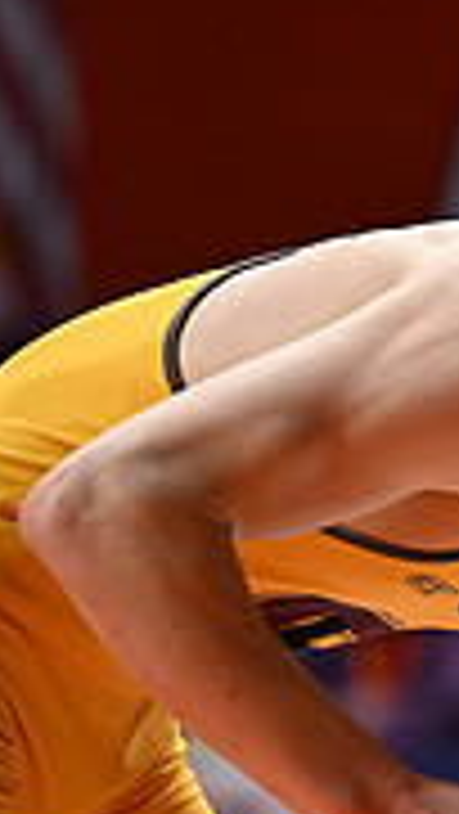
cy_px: 672
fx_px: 14498
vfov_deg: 3.2
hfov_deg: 1.8
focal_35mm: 671
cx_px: 1296
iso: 2500
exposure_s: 1/1000
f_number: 2.8
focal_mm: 200
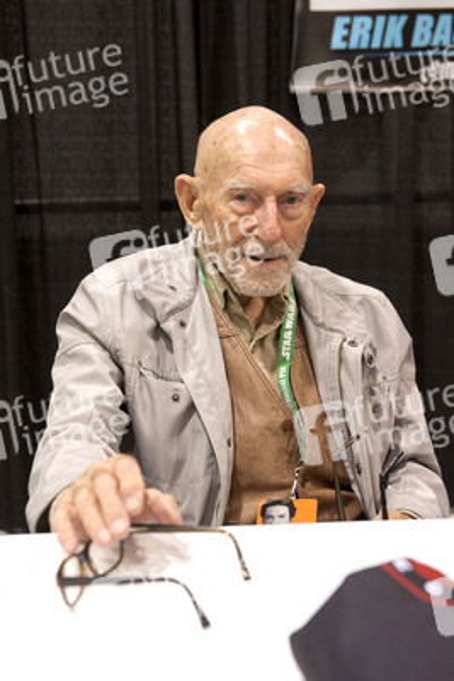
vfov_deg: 38.2
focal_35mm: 52
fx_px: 983
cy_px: 340
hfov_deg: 26.0
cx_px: 227
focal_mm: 52
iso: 640
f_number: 3.5
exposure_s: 1/160
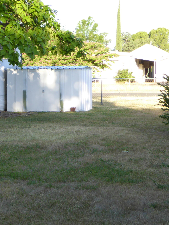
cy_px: 112
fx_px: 605
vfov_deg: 21.1
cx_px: 37
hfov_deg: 15.8
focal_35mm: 93
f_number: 4.1
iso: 100
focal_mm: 9
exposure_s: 1/125
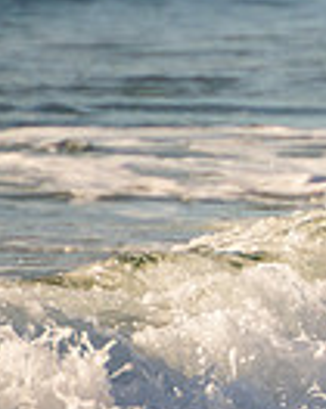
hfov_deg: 0.6
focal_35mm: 2480
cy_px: 206
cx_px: 717
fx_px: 30014
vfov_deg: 0.8
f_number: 5.6
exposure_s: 1/1250
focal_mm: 400
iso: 360
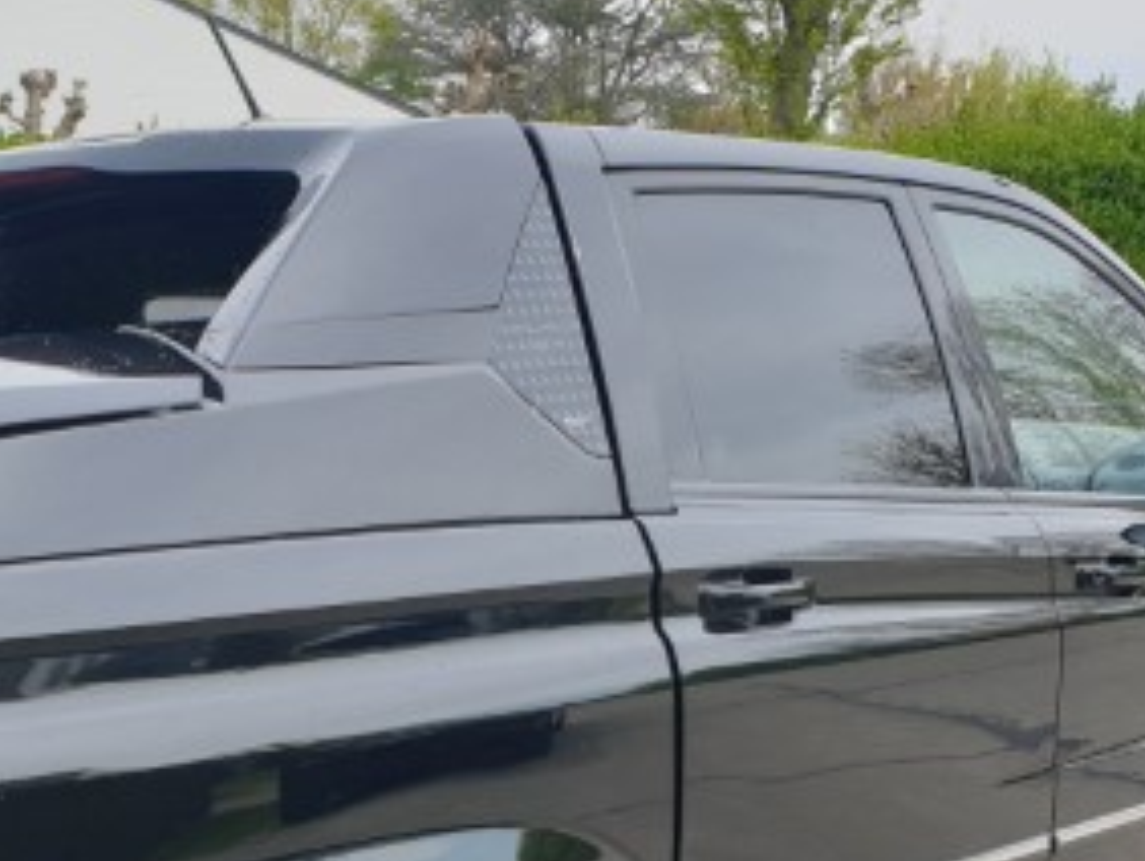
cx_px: 256
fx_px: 1953
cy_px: 833
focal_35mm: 59
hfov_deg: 31.9
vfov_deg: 23.9
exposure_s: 1/684
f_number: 2.4
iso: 50
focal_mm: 4.3
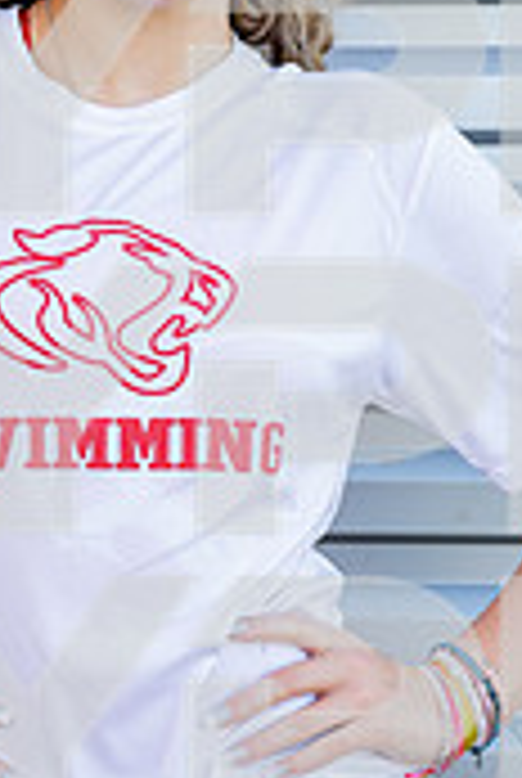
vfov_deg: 15.2
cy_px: 400
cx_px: 144
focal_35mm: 135
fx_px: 2924
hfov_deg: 10.2
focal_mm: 52
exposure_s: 1/125
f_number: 5.6
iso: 250
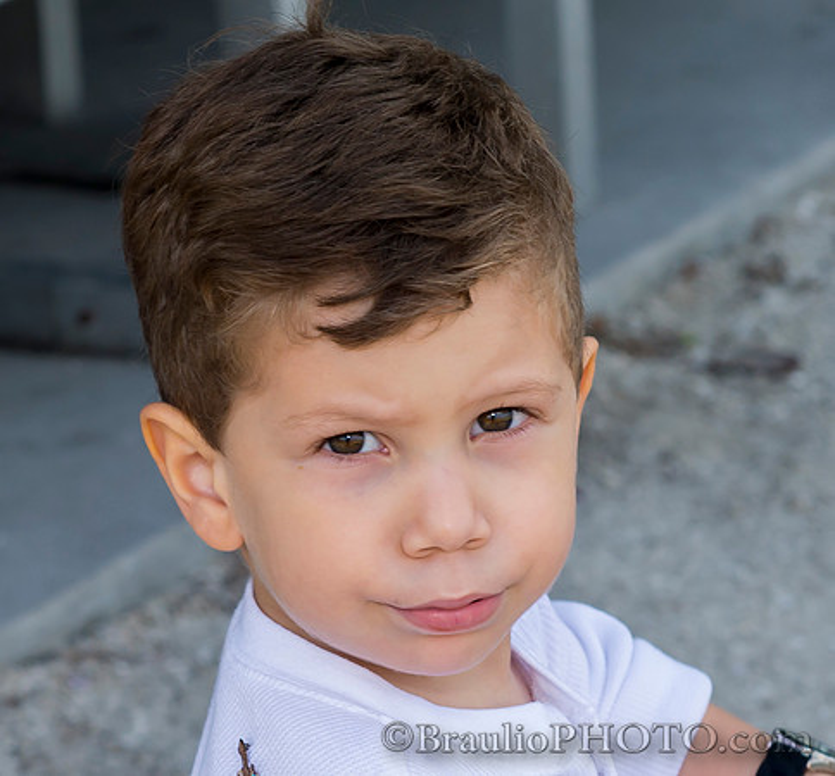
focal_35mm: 195
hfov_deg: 9.3
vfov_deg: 8.6
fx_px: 5140
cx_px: 363
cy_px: 566
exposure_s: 1/320
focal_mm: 70
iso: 250
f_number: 6.3
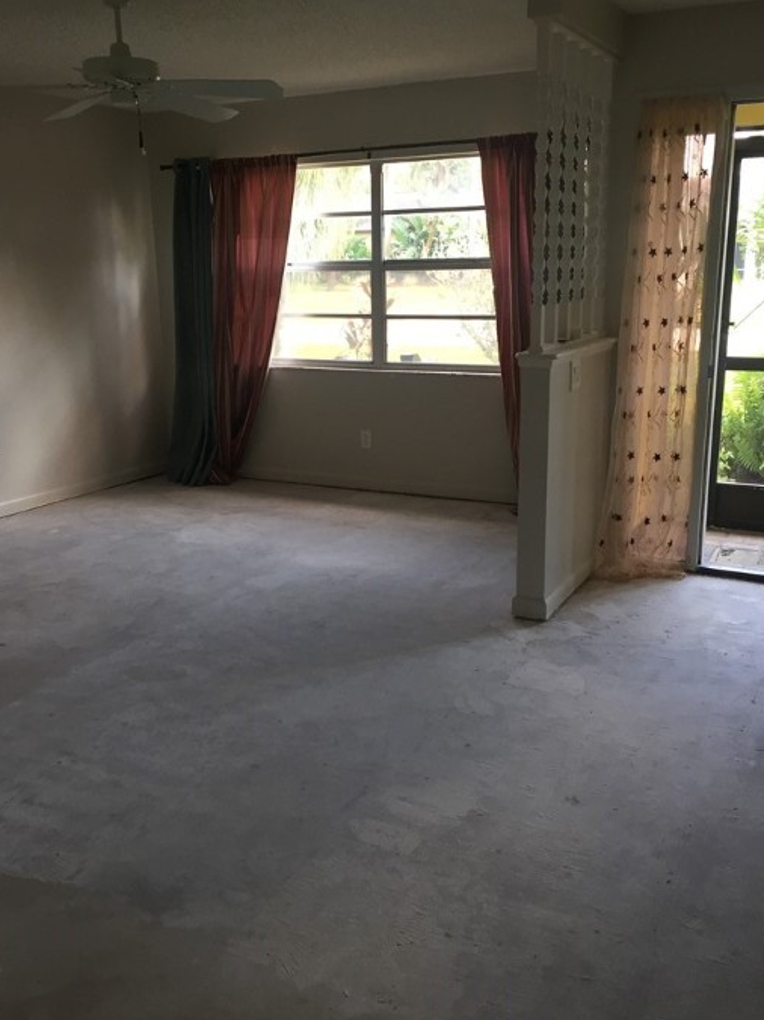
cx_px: 365
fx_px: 971
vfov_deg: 55.4
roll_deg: +1.2
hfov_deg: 42.9
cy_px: 518
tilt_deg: -14.1
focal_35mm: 33
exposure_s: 1/30
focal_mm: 4.15
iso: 32
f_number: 2.2
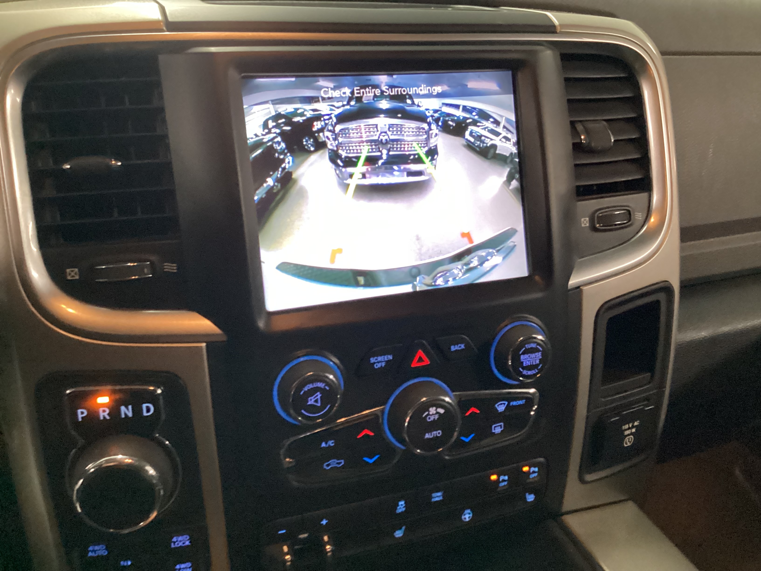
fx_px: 682
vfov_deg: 45.4
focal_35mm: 31
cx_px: 380
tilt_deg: -22.6
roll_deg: -3.9
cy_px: 286
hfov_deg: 58.4
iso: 400
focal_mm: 3.3
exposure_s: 1/40
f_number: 2.4
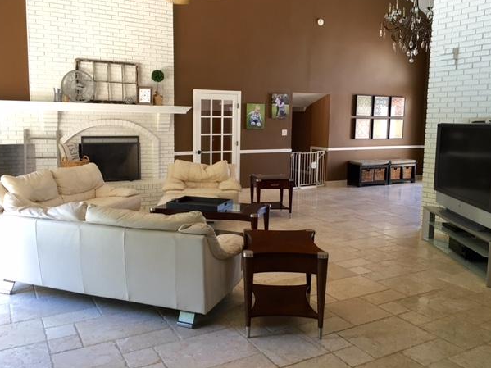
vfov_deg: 45.4
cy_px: 173
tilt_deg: -6.4
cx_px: 240
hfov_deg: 58.4
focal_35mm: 31
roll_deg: -0.7
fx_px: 440
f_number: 2.2
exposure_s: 1/15
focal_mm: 4.15
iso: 40
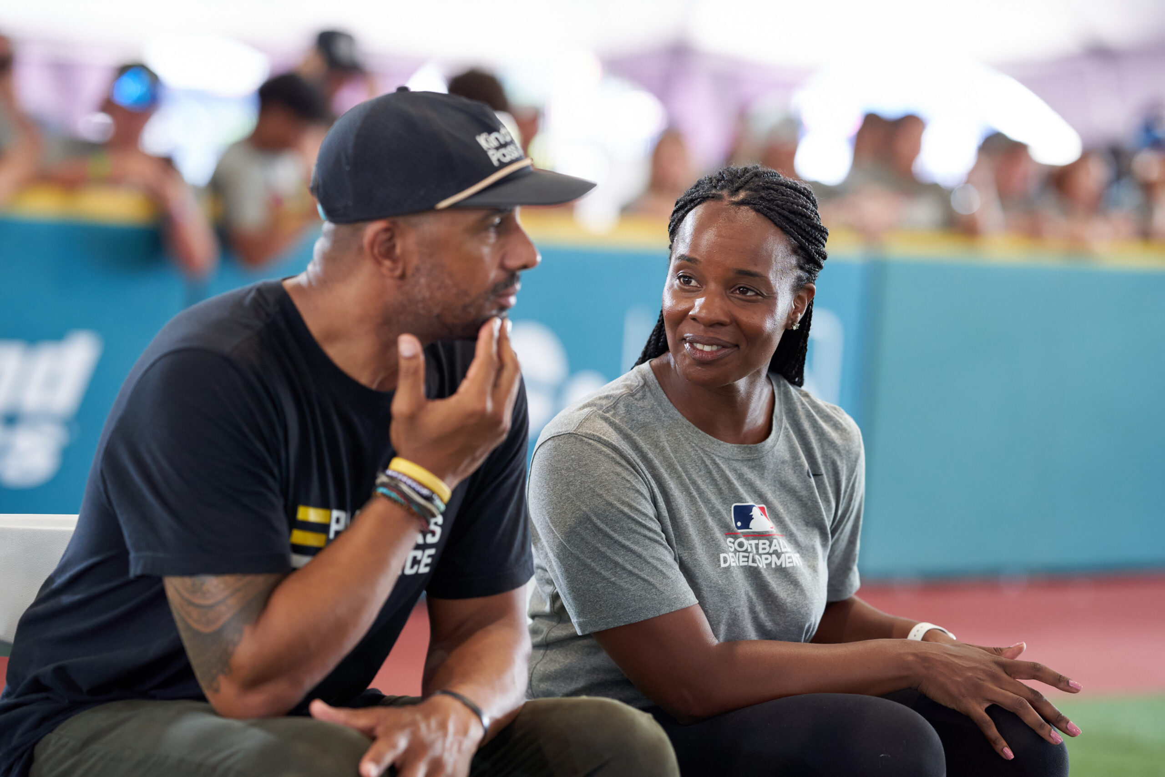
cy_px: 388
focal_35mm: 135
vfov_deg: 10.2
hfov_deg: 15.2
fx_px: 4369
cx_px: 582
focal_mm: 135
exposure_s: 1/320
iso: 1600
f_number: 2.5
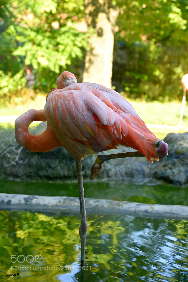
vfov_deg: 32.4
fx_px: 485
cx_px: 94
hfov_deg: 21.9
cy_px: 141
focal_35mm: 62
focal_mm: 62
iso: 400
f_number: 5.6
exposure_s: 1/125
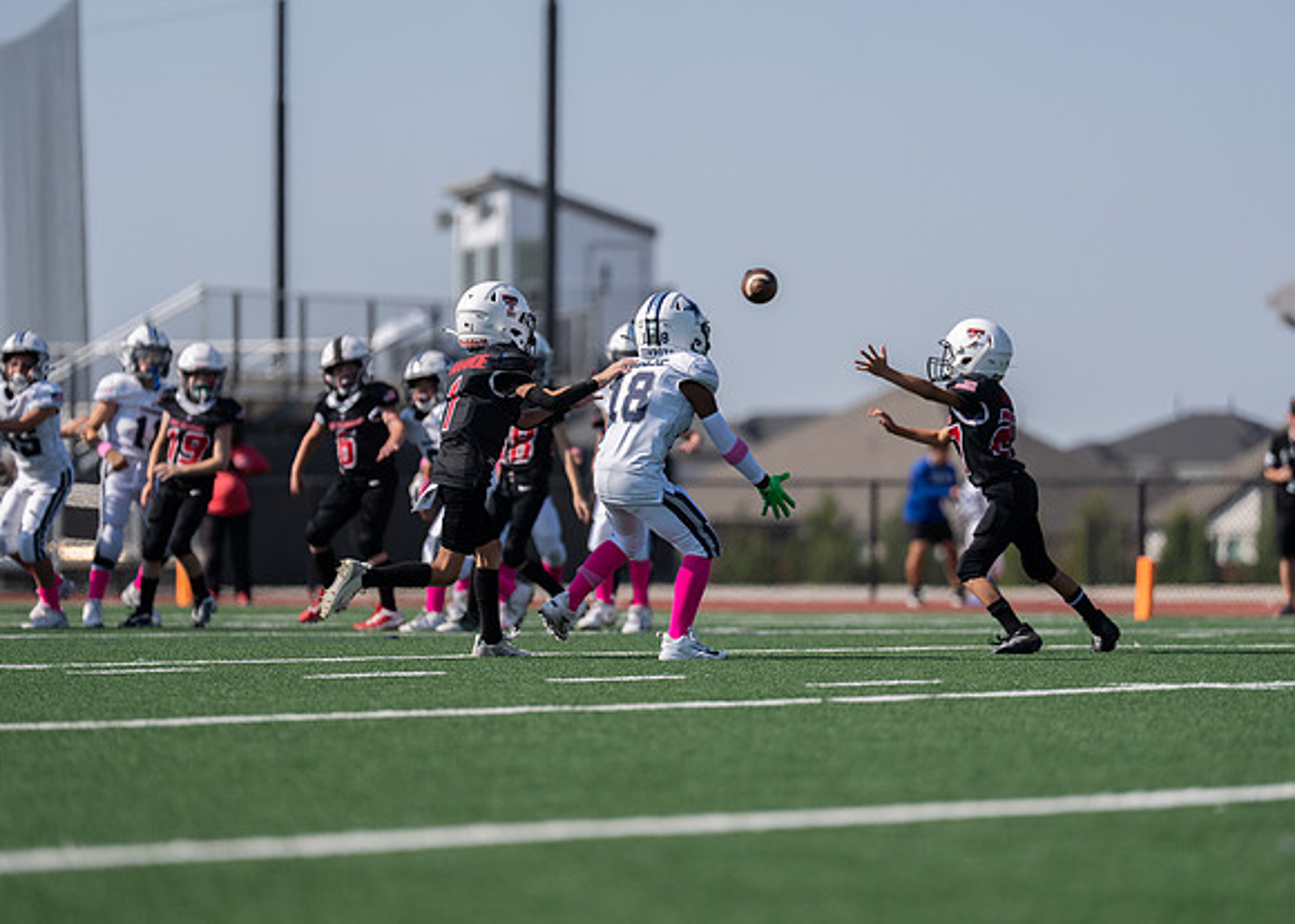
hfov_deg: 9.6
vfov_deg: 6.9
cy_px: 462
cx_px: 648
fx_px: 7706
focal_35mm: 210
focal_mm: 200
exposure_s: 1/2500
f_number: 2.8
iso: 100
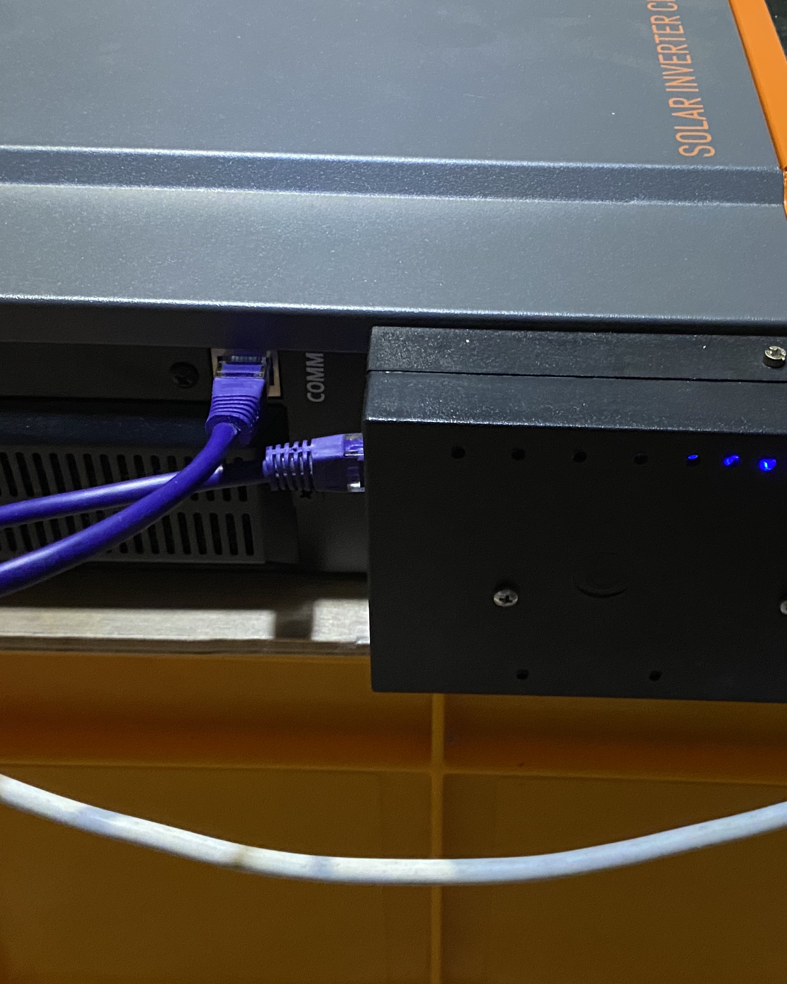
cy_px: 514
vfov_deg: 41.1
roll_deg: -2.3
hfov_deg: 33.3
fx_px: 1310
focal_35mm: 45
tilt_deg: -43.3
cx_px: 491
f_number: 1.8
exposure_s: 1/25
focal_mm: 4.25
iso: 640
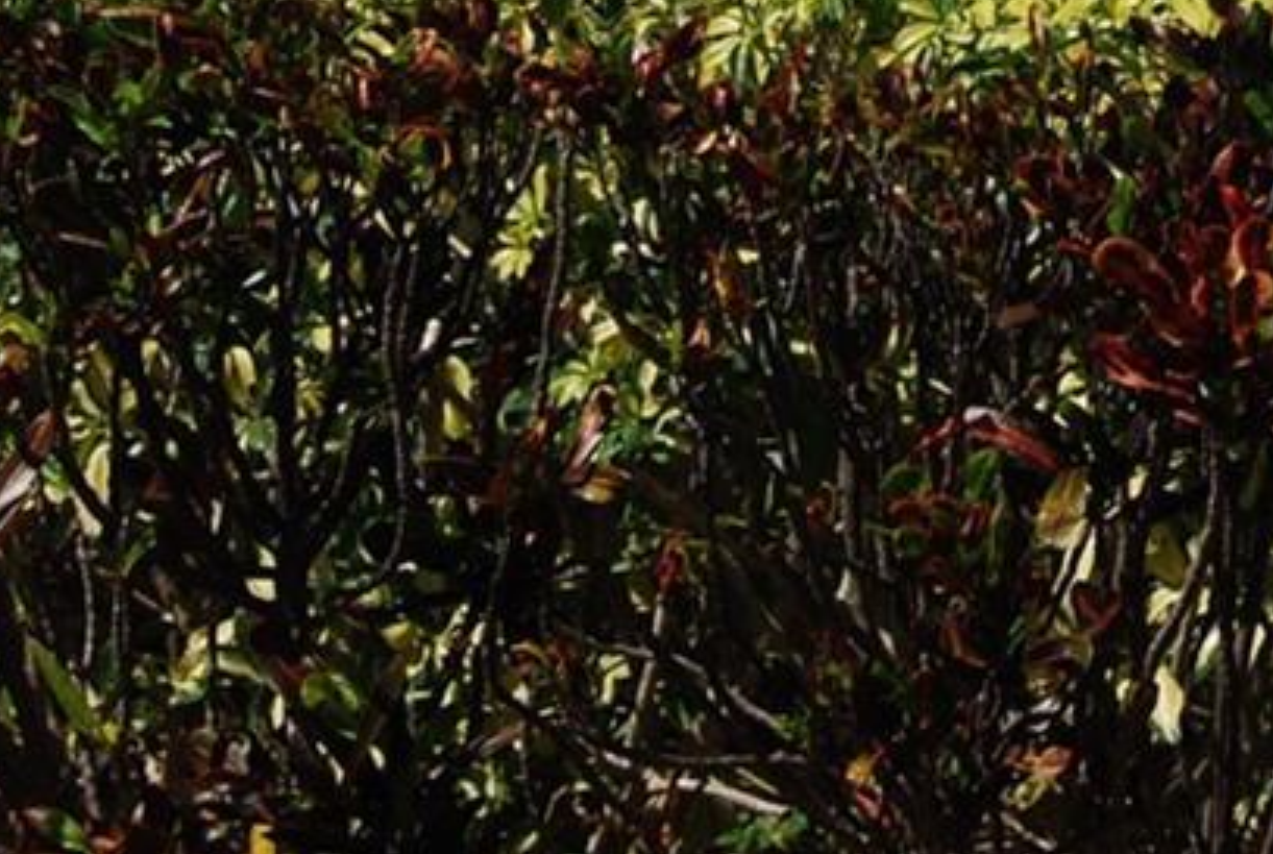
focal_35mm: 224
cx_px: 1458
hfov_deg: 9.1
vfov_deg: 6.0
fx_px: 7935
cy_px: -746
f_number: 9
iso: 100
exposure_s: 1/320
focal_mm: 38
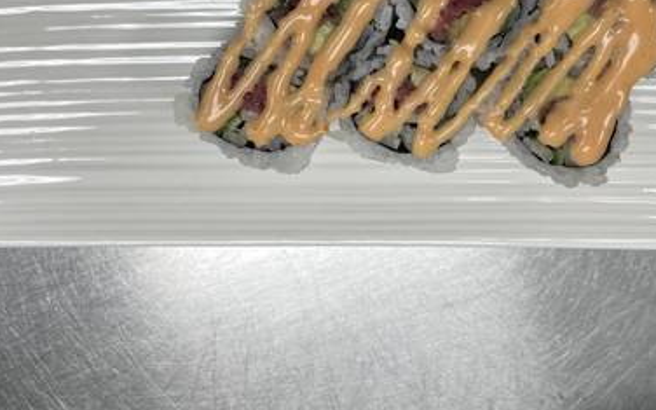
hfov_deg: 46.0
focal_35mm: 43
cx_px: 393
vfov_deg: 28.7
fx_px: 769
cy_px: 40
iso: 64
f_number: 1.6
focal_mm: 4.2
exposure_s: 1/129
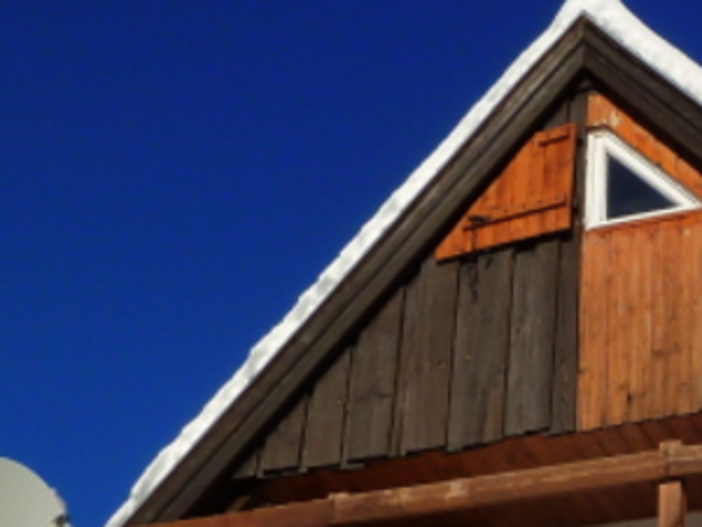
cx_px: 693
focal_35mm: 85
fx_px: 1724
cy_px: 616
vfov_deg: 16.7
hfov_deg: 22.2
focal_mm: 4.1
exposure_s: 1/640
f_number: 5.6
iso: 80
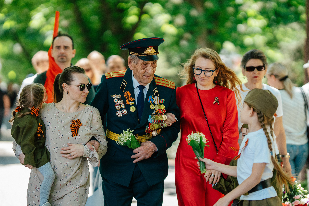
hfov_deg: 15.3
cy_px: 77
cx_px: 157
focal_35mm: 134
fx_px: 1150
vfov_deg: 10.2
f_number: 1.4
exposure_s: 1/4000
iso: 800
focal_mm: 105
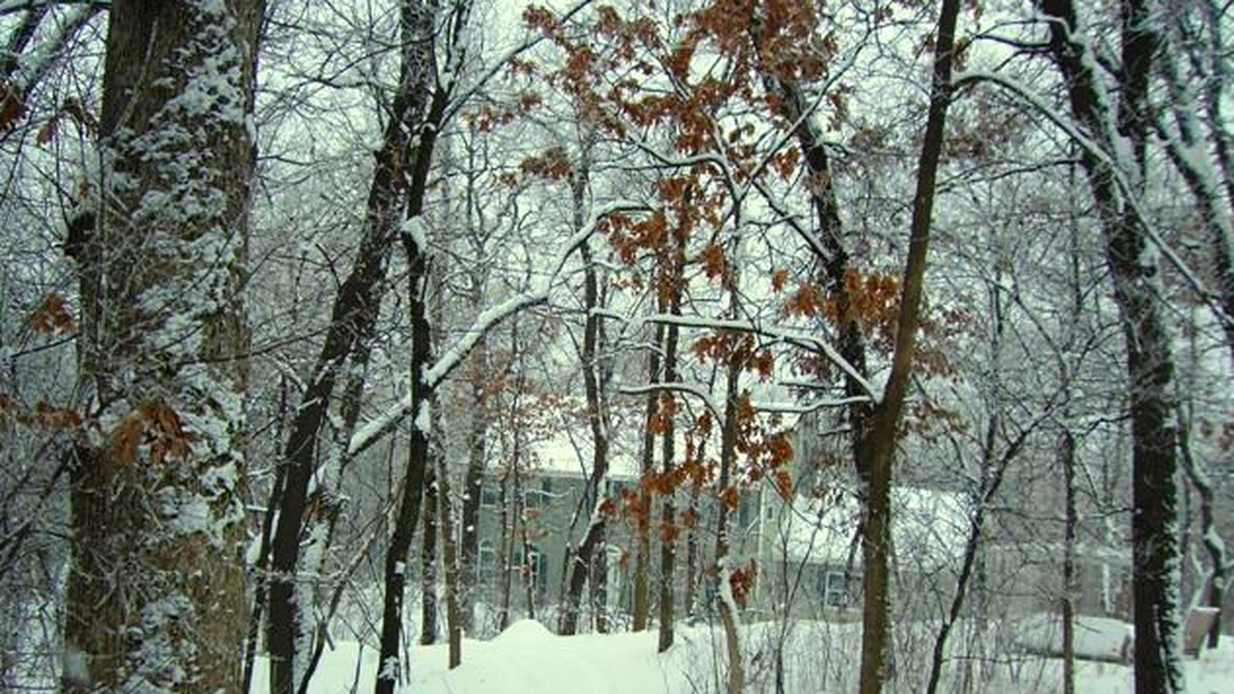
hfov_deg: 48.4
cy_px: 448
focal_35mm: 42
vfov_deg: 28.2
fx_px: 1374
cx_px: 612
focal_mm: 6.2
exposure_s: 1/200
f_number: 4.3
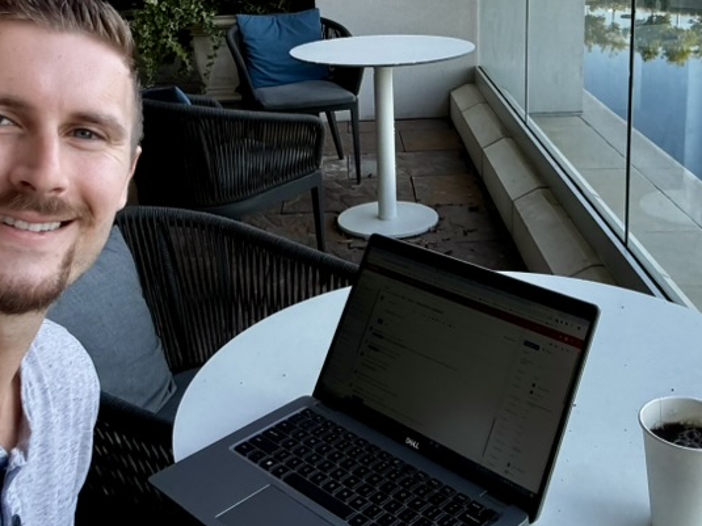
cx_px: 404
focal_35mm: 44
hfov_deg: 42.8
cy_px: 94
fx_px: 892
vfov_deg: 31.9
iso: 32
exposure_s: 1/172
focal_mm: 2.69
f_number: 1.9
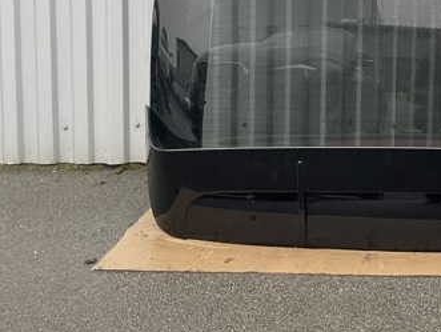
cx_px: 394
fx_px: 714
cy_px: 16
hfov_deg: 32.6
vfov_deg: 25.1
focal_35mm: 56
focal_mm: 3
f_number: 1.8
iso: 20
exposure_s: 1/122
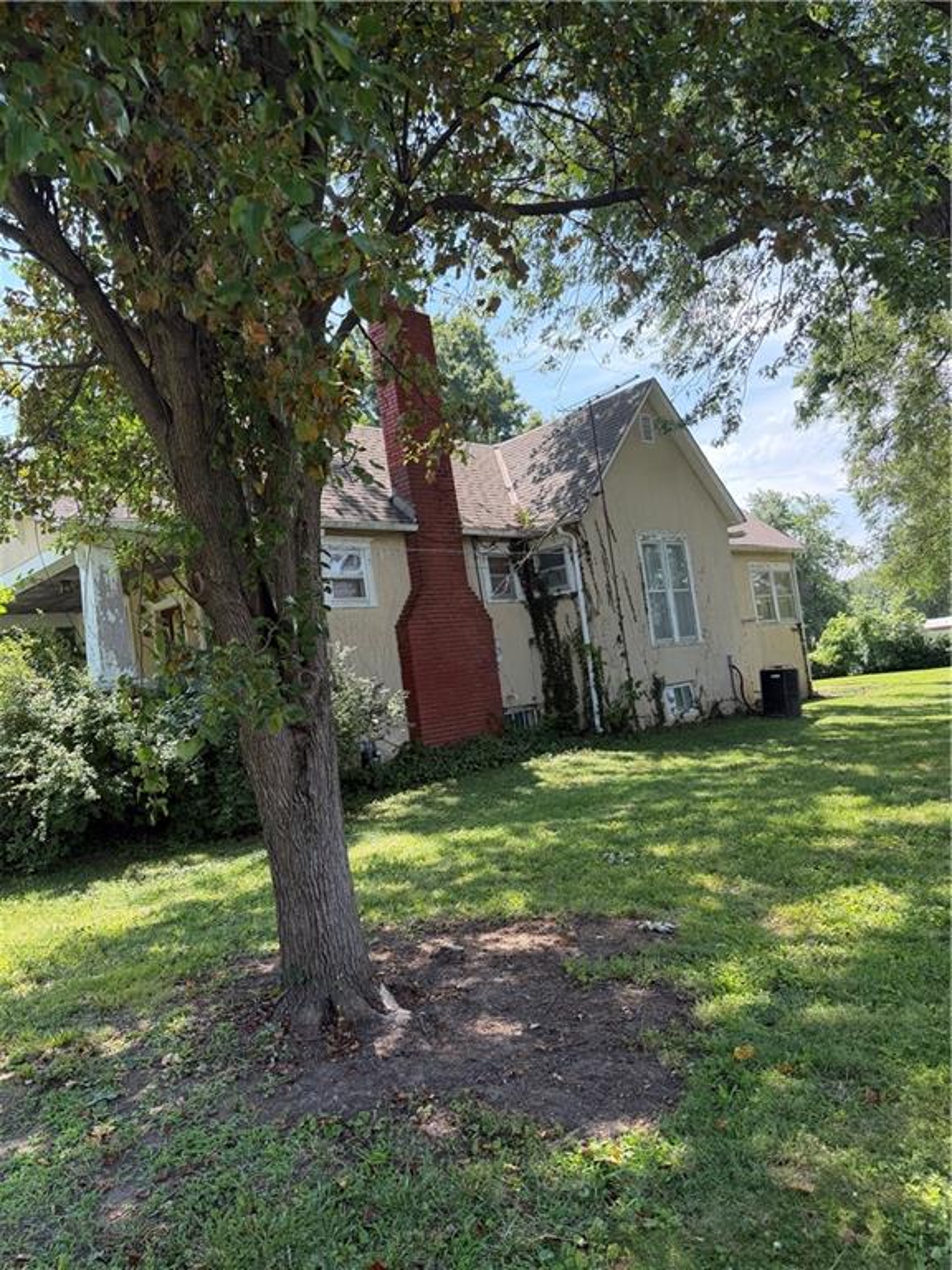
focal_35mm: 24
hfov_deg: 56.8
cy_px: 635
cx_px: 476
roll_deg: +8.6
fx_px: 880
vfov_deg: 71.6
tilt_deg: +2.8
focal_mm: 6.76
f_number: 1.78
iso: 100
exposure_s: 1/858
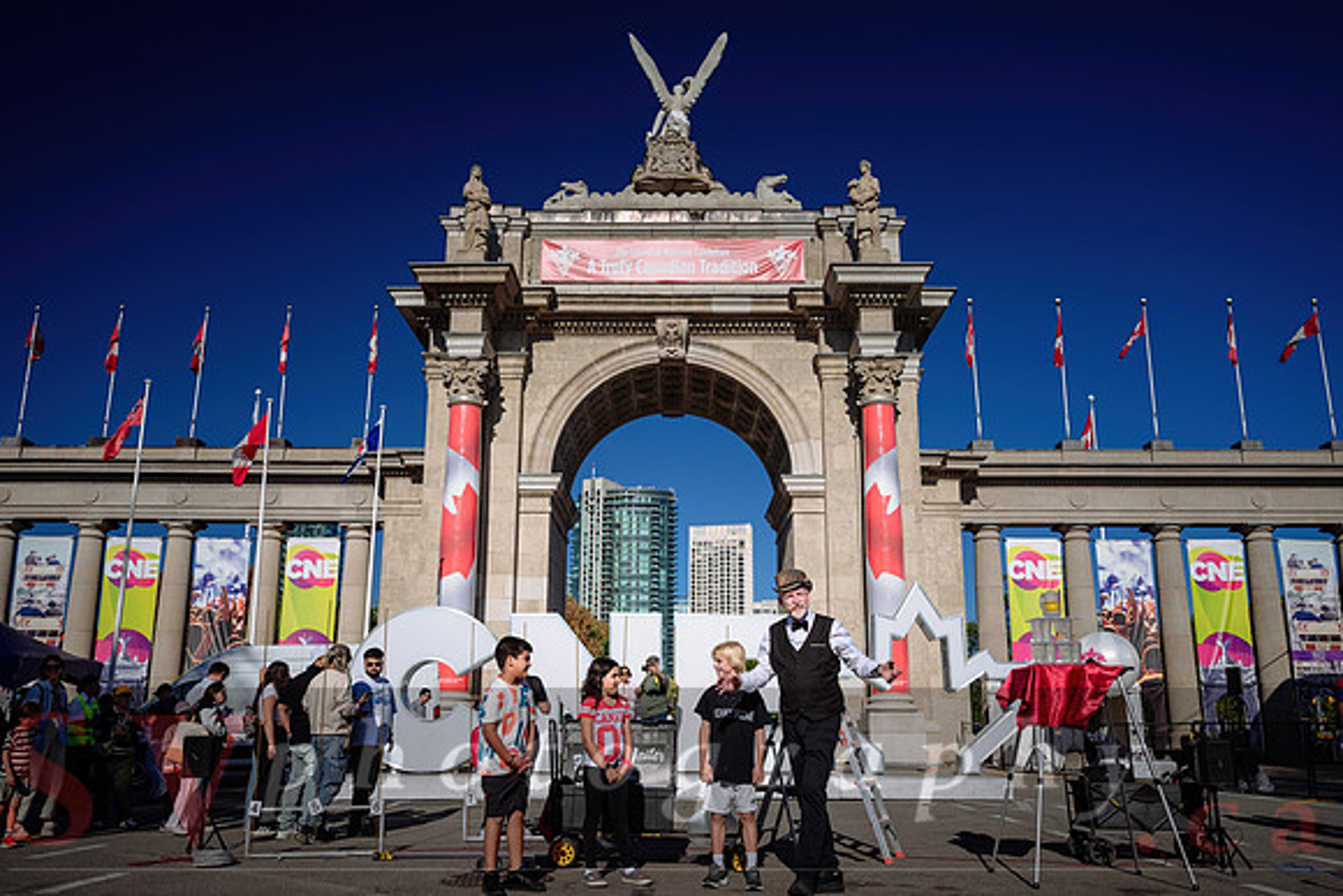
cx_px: 671
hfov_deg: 66.8
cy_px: 495
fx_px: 1018
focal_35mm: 27
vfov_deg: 47.4
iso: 64
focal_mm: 24
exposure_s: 1/800
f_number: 4
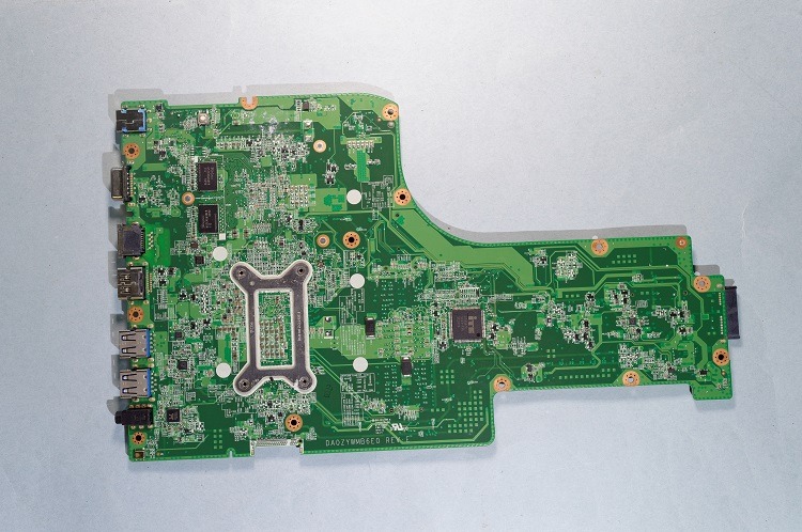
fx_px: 734
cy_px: 266
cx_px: 401
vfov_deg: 39.9
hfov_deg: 57.3
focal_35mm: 33
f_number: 8
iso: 100
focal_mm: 22
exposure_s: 1/5
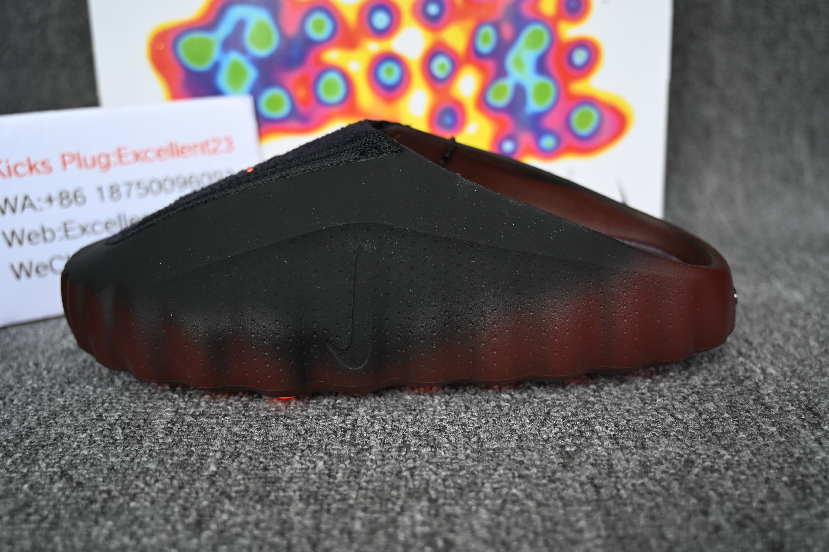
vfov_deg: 37.9
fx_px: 806
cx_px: 414
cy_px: 276
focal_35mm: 35
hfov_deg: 54.4
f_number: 4
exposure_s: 1/250
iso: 320
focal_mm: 35
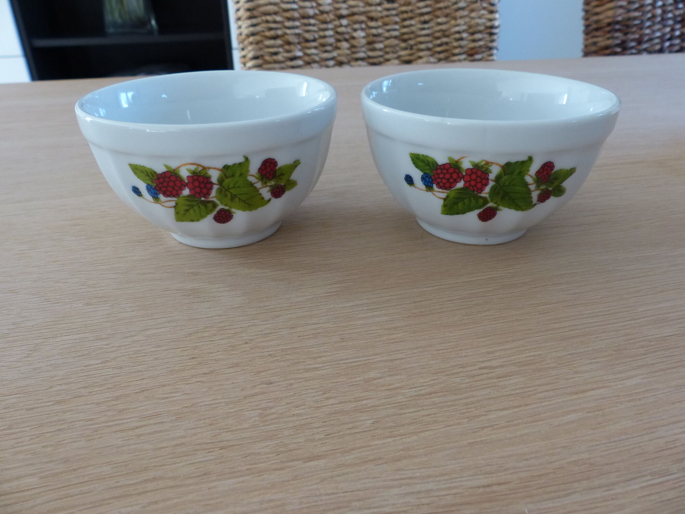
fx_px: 515
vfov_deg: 53.1
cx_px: 342
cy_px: 257
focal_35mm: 26
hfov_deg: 67.3
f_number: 2.8
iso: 200
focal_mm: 4.5
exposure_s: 1/60
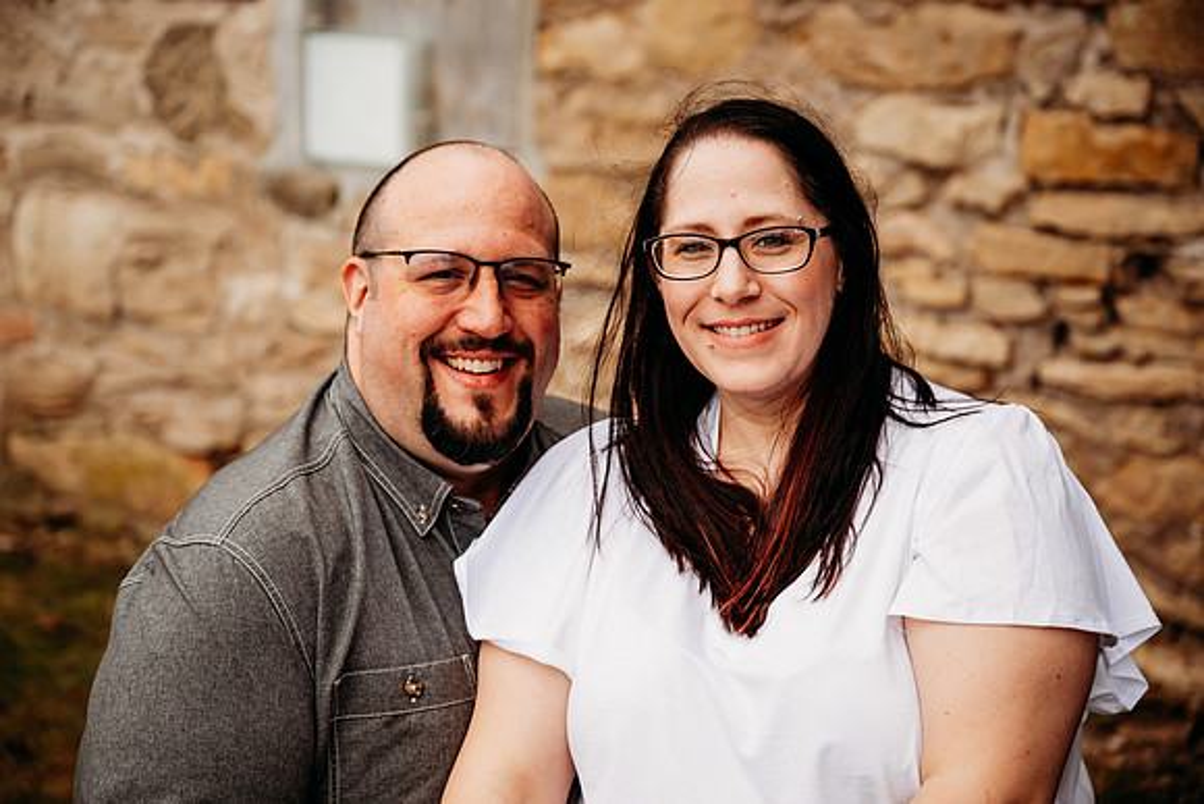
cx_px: 602
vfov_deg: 19.5
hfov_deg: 28.8
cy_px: 402
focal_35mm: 70
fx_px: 2342
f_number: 3.5
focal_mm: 70
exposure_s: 1/400
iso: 320
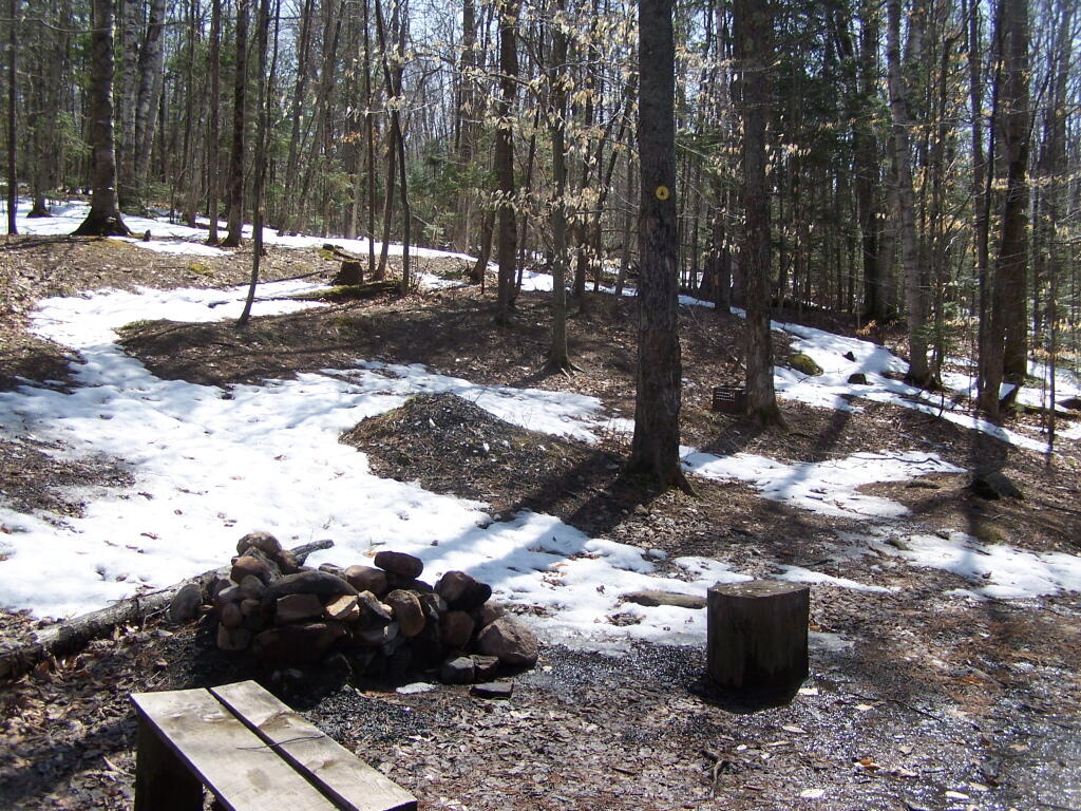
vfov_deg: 37.7
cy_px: 406
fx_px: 1187
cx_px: 540
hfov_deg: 49.0
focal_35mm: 38
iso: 80
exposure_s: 1/800
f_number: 2.8
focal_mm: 6.3
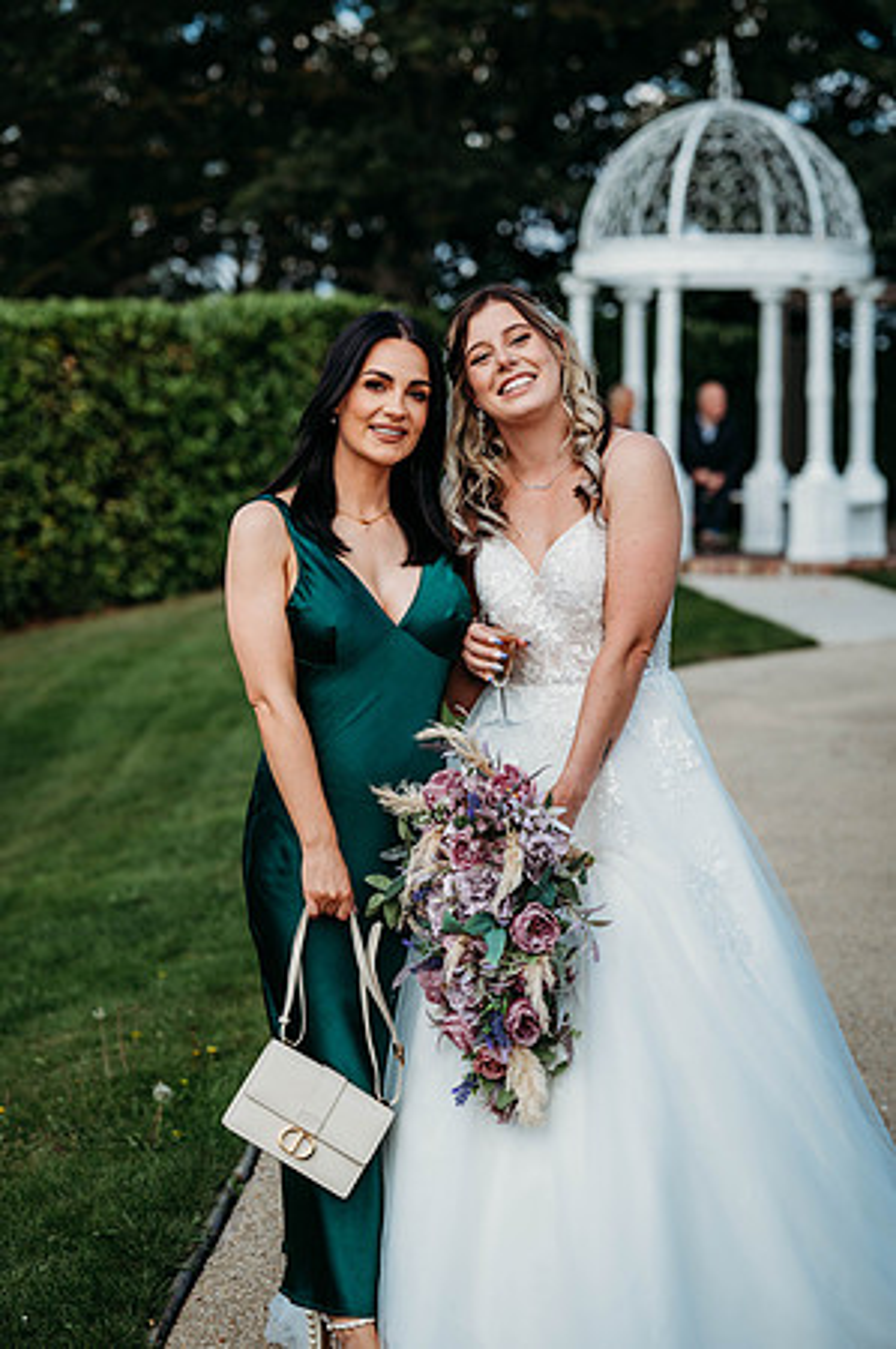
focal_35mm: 85
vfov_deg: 23.9
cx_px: 448
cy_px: 674
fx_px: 3180
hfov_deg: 16.0
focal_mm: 85
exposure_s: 1/1600
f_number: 3.2
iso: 100
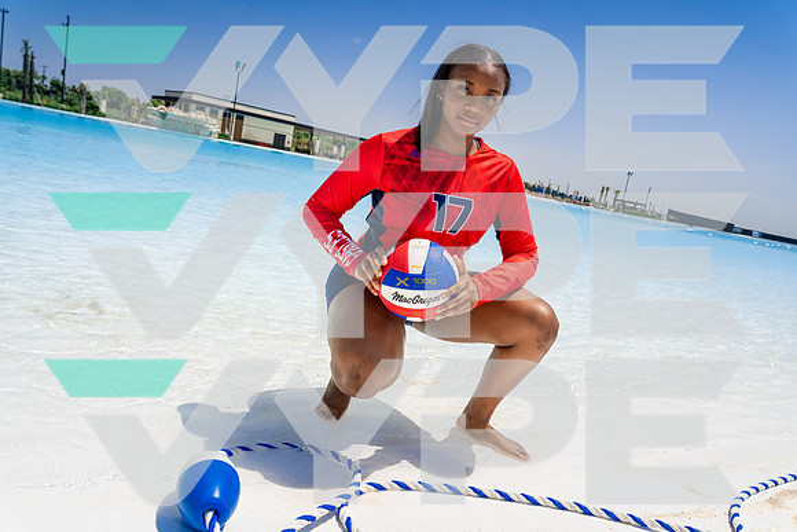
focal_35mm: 25
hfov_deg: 71.5
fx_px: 554
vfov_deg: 51.3
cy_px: 266
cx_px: 398
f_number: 9
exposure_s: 1/250
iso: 100
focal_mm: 25
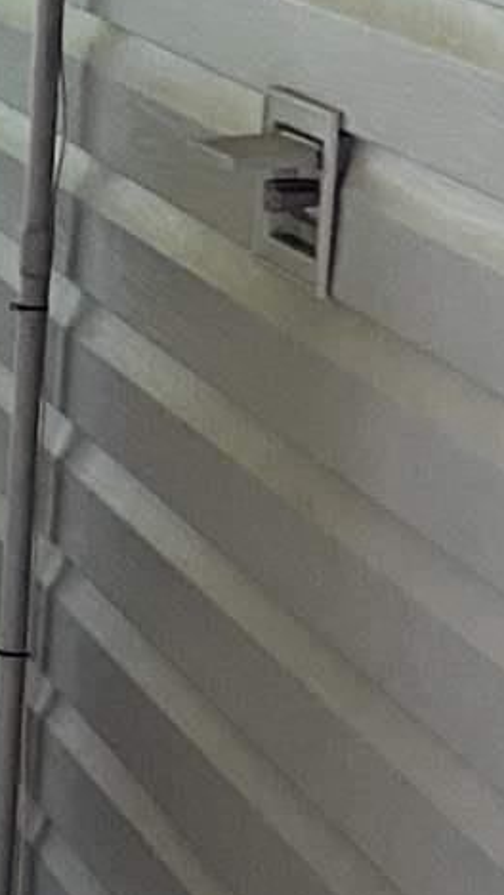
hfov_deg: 5.0
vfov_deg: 10.4
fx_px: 4915
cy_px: 372
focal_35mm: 207
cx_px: -1829
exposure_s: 1/128
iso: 16
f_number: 1.8
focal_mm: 3
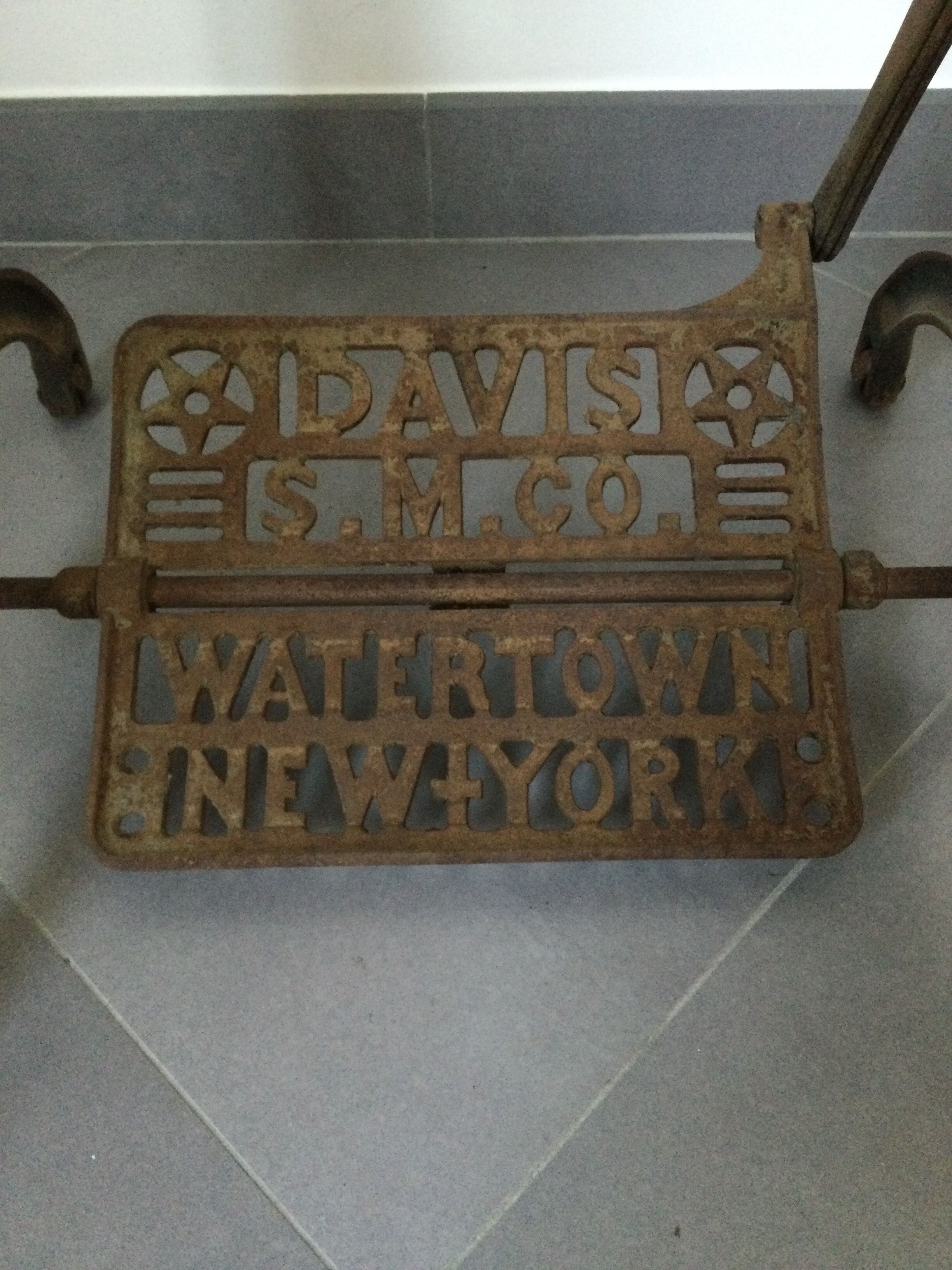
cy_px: 635
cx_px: 476
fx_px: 1137
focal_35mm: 31
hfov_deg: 45.4
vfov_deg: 58.4
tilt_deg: -51.3
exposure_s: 1/17
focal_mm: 3.3
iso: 250
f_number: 2.4
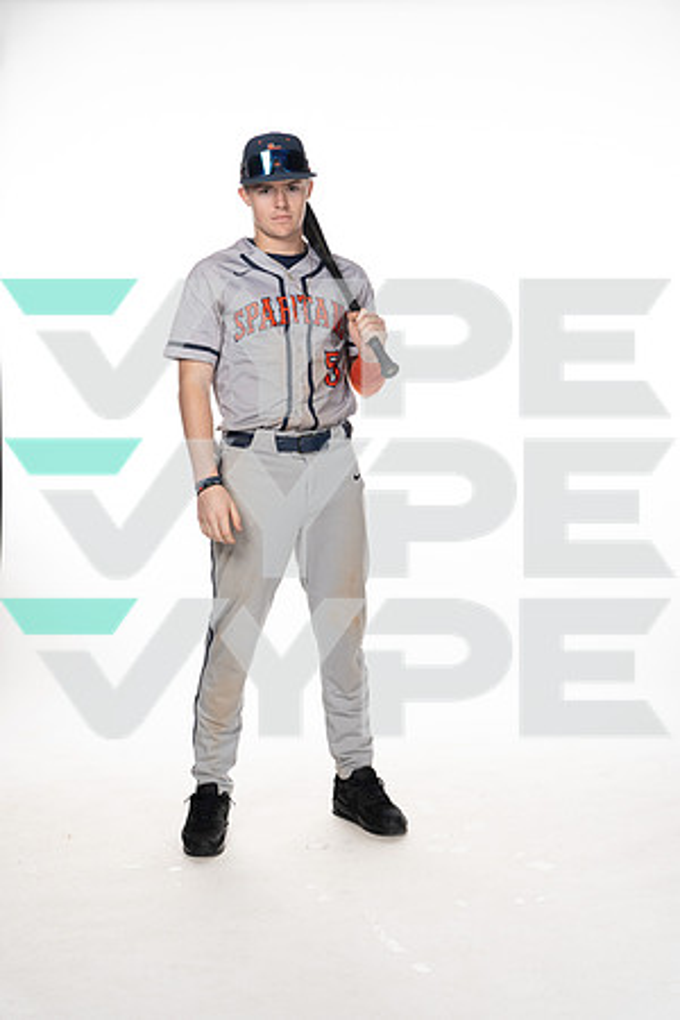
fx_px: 1445
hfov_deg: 26.5
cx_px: 340
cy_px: 510
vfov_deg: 38.9
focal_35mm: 51
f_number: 6.3
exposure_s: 1/250
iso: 400
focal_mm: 51
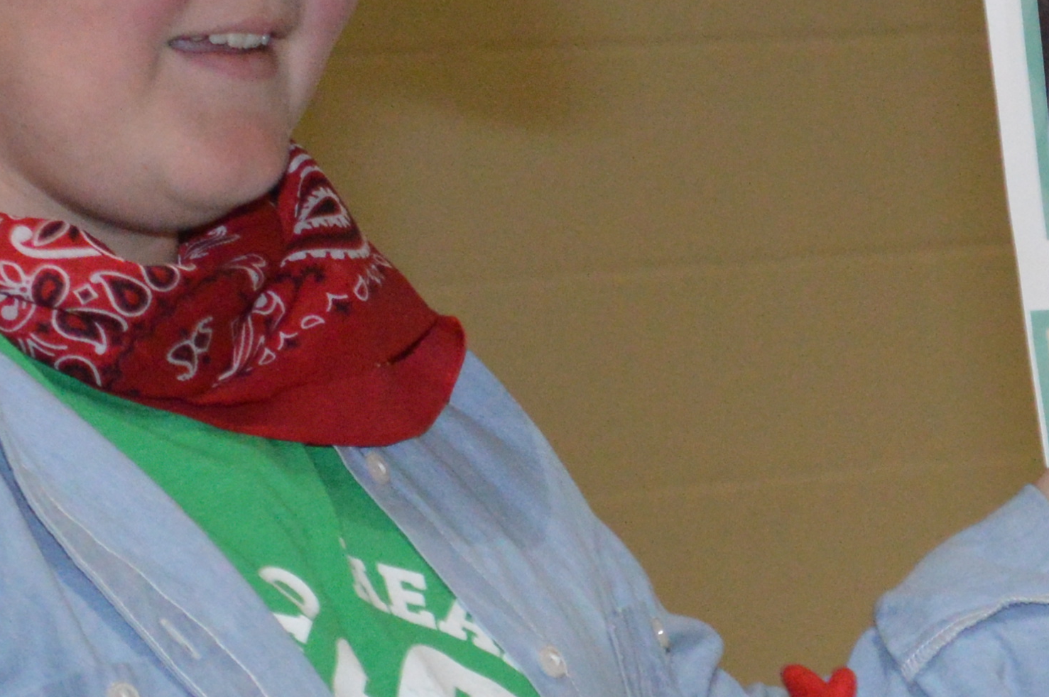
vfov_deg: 4.1
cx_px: 888
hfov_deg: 6.1
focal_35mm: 336
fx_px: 9783
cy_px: 629
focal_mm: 55
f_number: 5.6
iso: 2000
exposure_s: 1/60
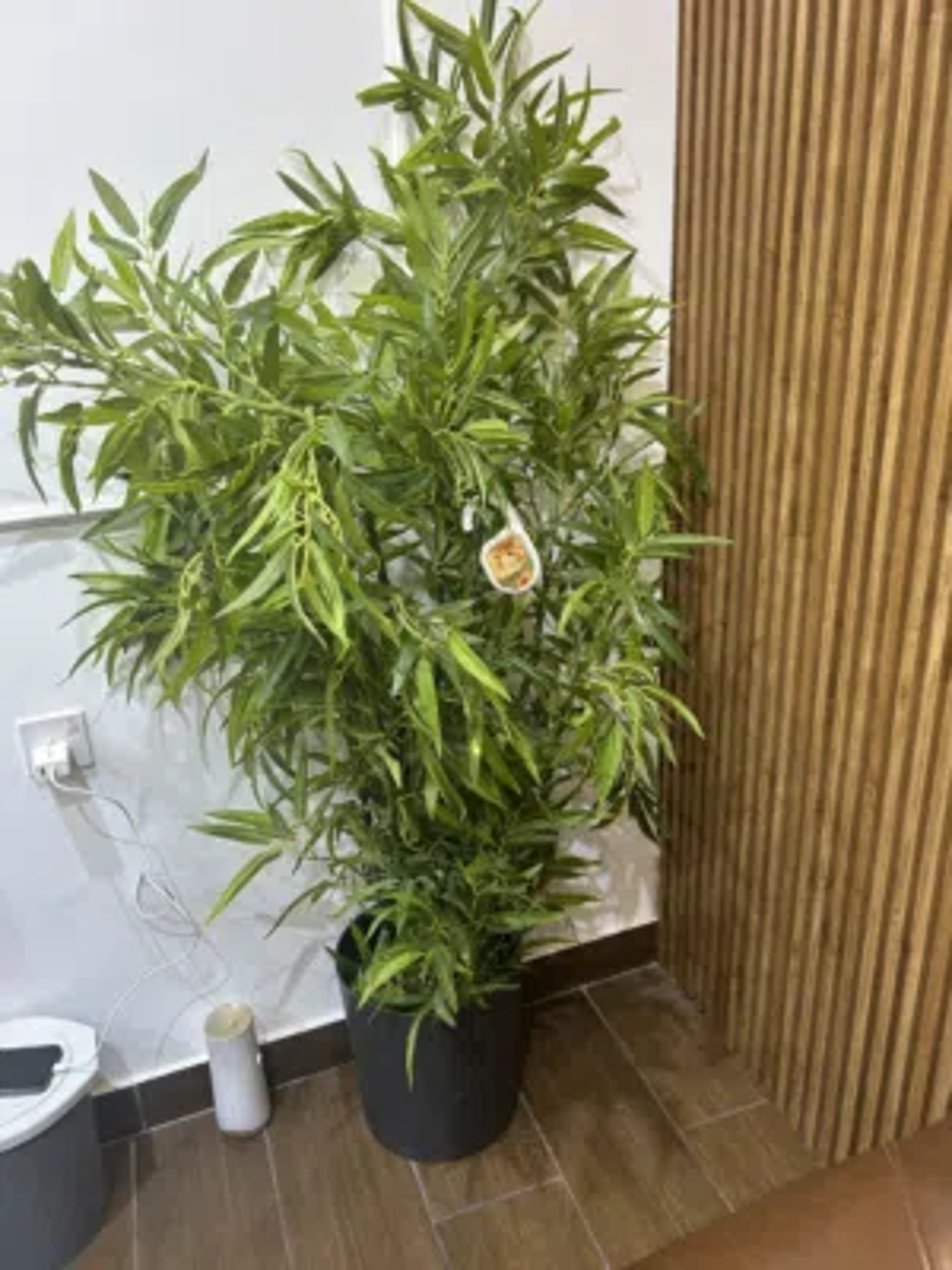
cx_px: 476
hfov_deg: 53.1
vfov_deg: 67.3
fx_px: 953
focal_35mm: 26
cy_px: 635
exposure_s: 1/50
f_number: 1.5
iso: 100
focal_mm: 5.7
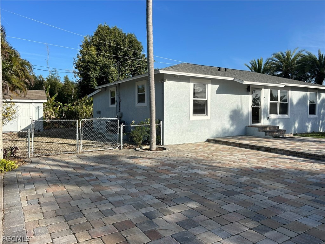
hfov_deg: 67.3
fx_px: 244
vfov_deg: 53.1
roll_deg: +0.4
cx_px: 162
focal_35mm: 26
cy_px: 122
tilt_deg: -2.1
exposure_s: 1/4115
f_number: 1.5
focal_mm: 5.7
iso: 50
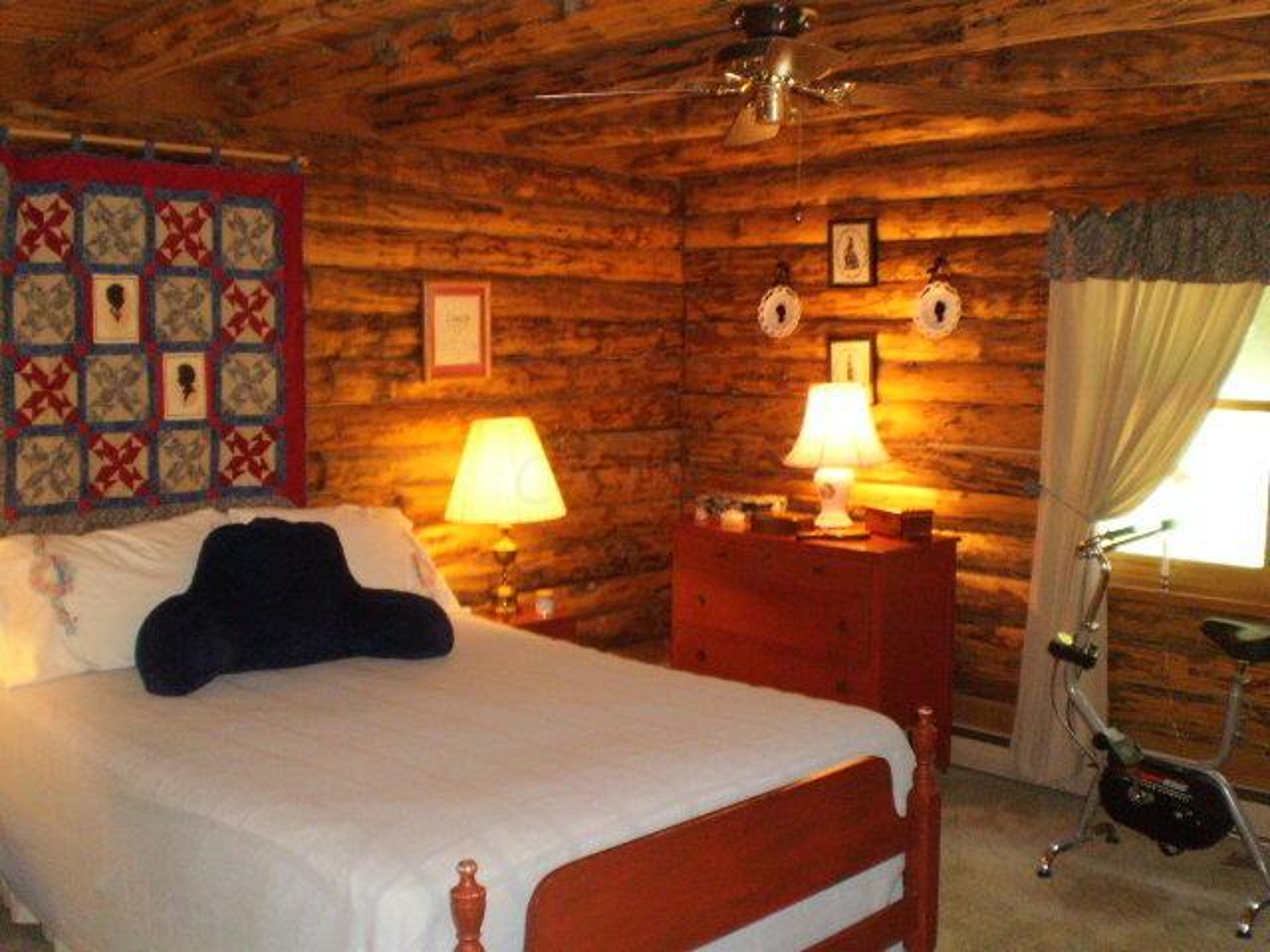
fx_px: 1321
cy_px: 476
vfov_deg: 39.7
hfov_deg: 51.4
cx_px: 635
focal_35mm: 36
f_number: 3.1
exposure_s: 1/30
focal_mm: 6.3
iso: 250
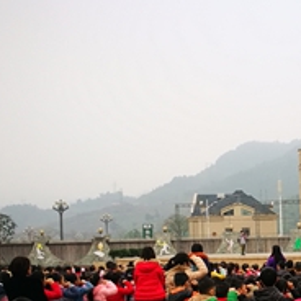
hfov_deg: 25.2
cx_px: 303
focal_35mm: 65
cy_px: 245
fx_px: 639
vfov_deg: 26.0
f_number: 2.2
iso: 160
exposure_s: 1/60
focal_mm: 4.5
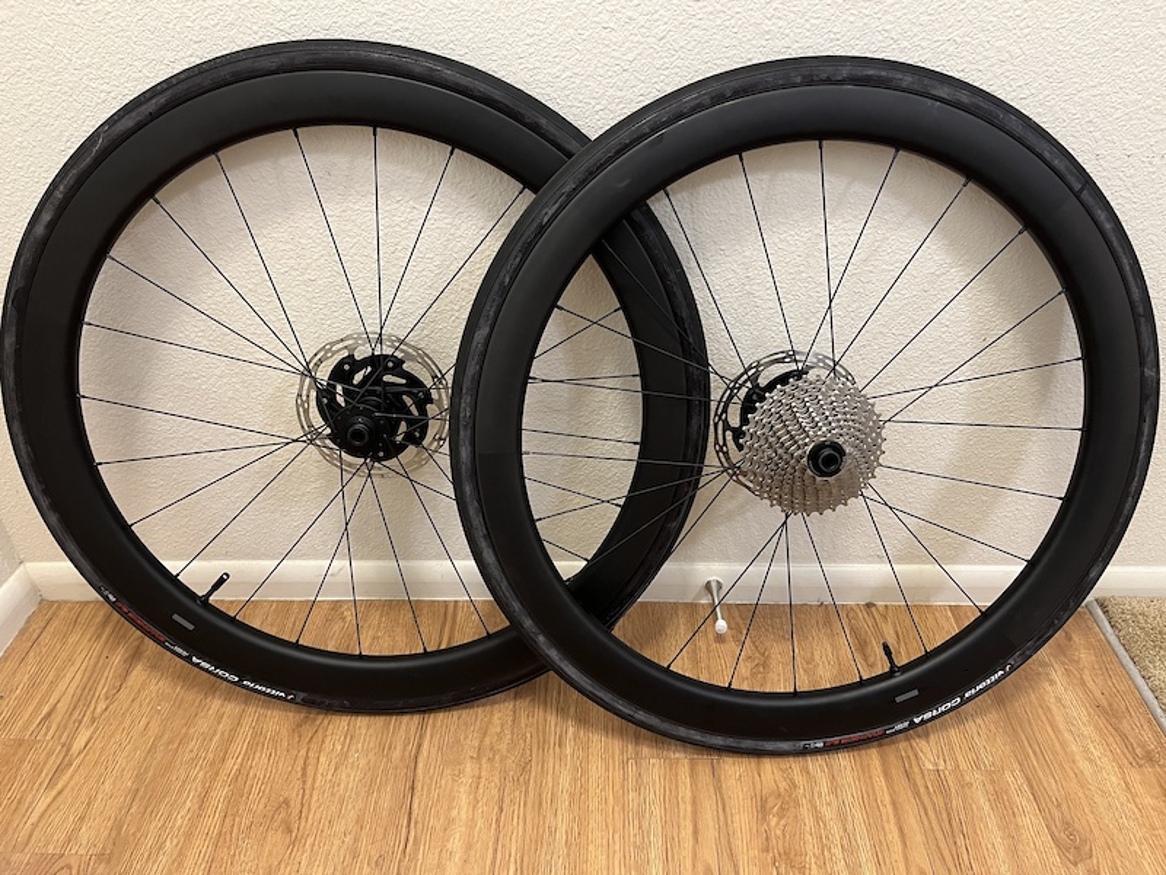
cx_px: 583
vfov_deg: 53.1
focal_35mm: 26
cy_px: 438
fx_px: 876
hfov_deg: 67.3
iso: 250
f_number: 1.6
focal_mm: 5.1
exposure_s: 1/60
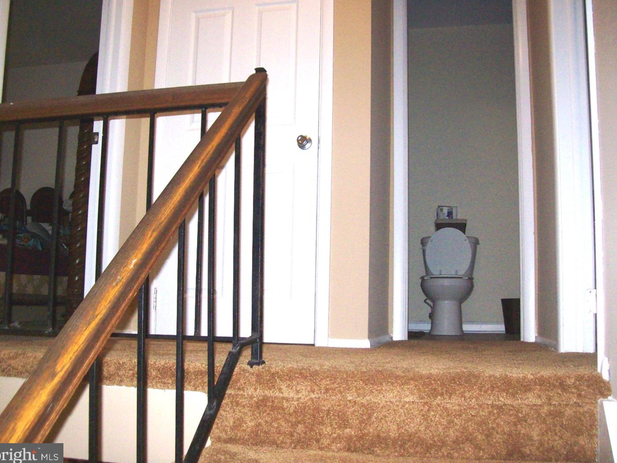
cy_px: 231
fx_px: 660
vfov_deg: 38.7
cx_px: 303
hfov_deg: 50.1
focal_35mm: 37
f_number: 2.7
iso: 200
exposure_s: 1/64
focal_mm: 6
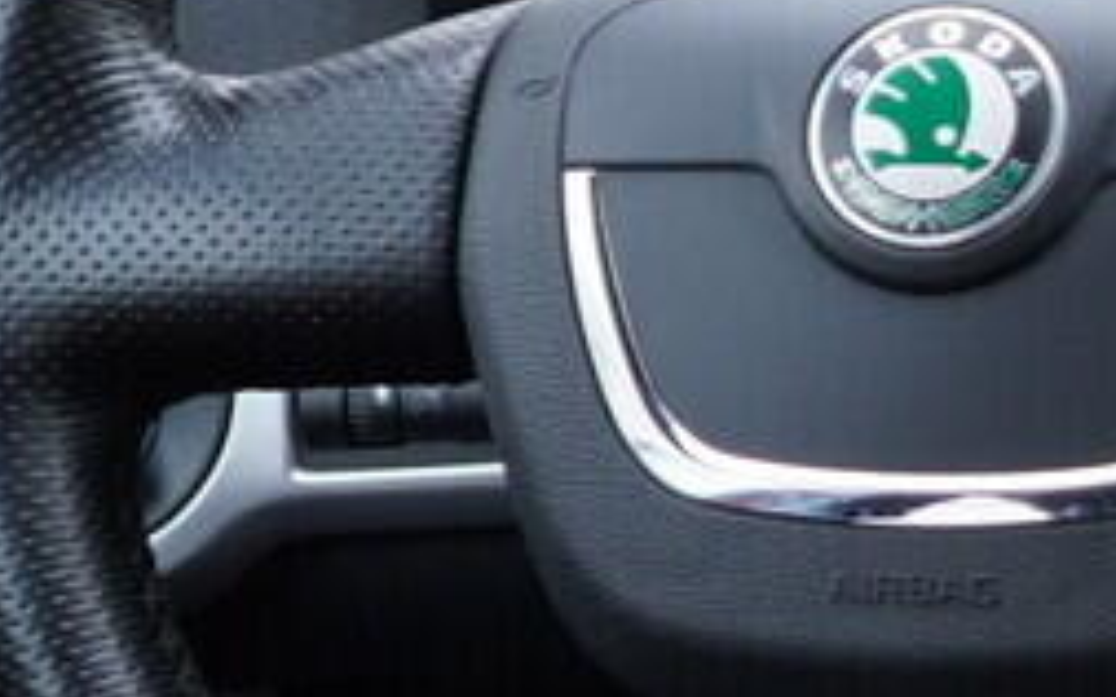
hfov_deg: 8.8
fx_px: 6355
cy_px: 357
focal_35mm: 209
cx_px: 2995
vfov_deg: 6.3
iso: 250
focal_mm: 24
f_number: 2.8
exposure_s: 1/40
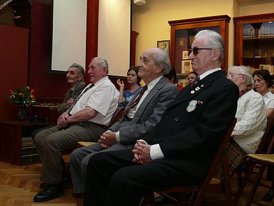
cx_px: 137
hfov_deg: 45.8
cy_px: 103
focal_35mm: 41
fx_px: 325
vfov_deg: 35.2
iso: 100
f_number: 4
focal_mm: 8.2
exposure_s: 1/30
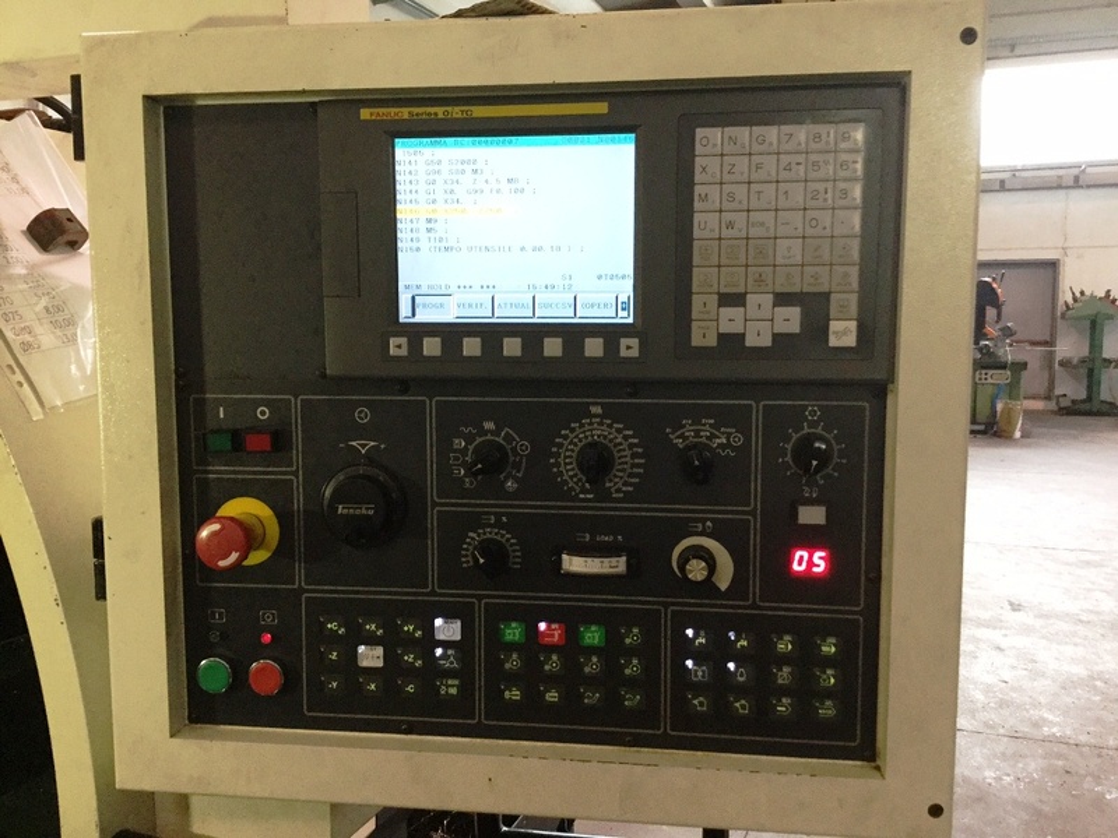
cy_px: 419
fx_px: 1001
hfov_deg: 58.4
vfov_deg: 45.4
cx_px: 559
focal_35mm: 31
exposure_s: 1/33
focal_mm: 3.3
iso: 200
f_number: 2.4
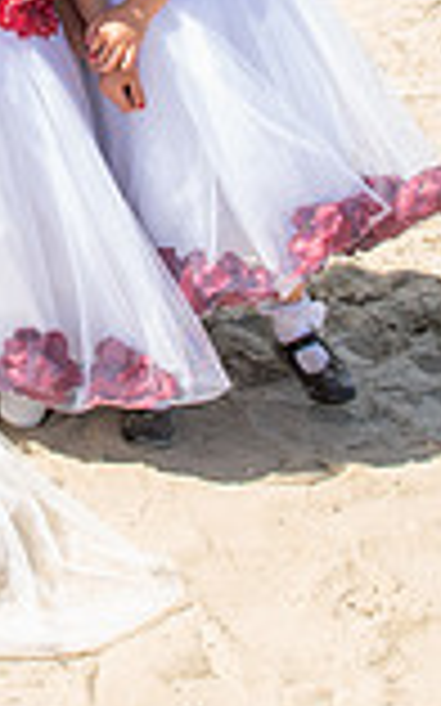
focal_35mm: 118
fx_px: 2271
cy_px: -215
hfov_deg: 10.8
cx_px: -139
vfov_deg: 16.7
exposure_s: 1/320
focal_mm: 27
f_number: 7.1
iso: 200
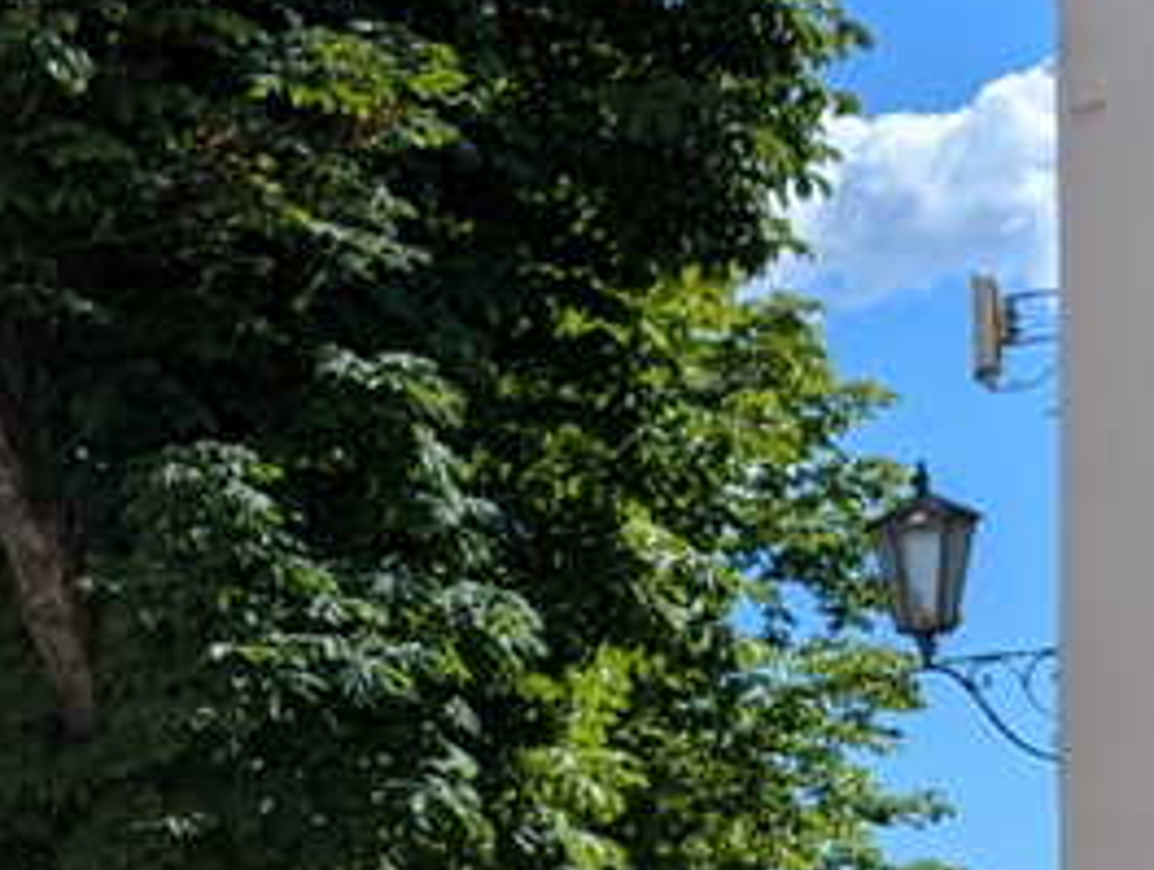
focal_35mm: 109
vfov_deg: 13.0
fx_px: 3640
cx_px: -747
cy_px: 1213
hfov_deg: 16.0
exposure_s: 1/1335
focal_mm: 6.9
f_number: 1.68
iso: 22
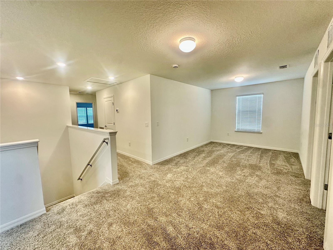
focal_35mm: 14
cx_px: 166
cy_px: 125
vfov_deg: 85.7
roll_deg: +0.5
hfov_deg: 102.1
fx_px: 135
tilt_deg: -5.0
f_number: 2.2
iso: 200
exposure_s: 1/120
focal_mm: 2.22
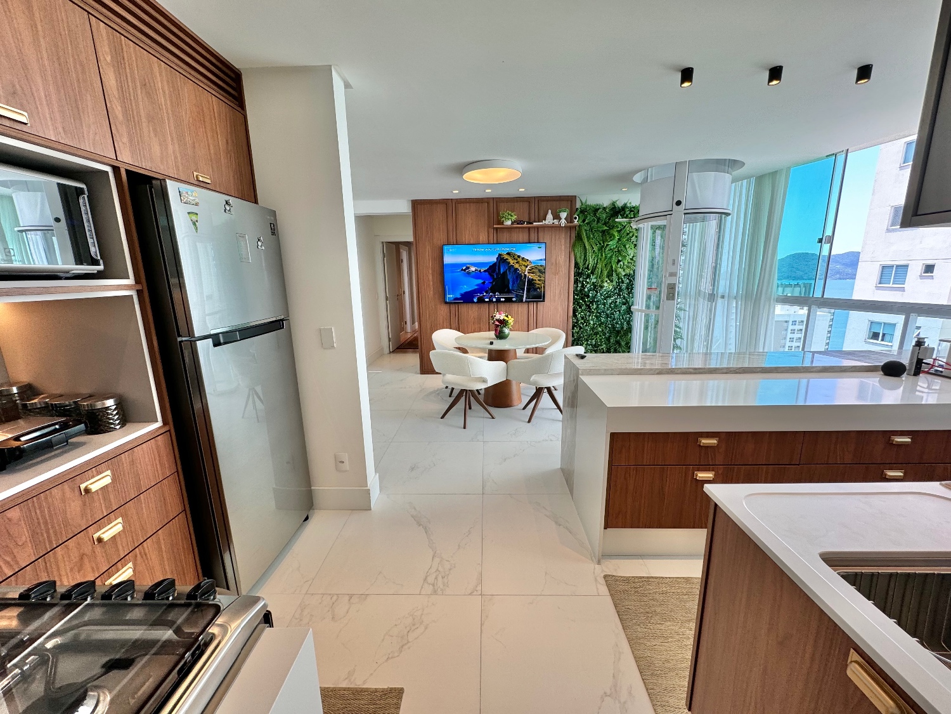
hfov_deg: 102.1
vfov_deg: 85.7
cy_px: 357
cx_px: 476
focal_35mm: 14
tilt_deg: -12.0
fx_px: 385
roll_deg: +1.5
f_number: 2.2
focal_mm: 2.22
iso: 50
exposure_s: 1/120
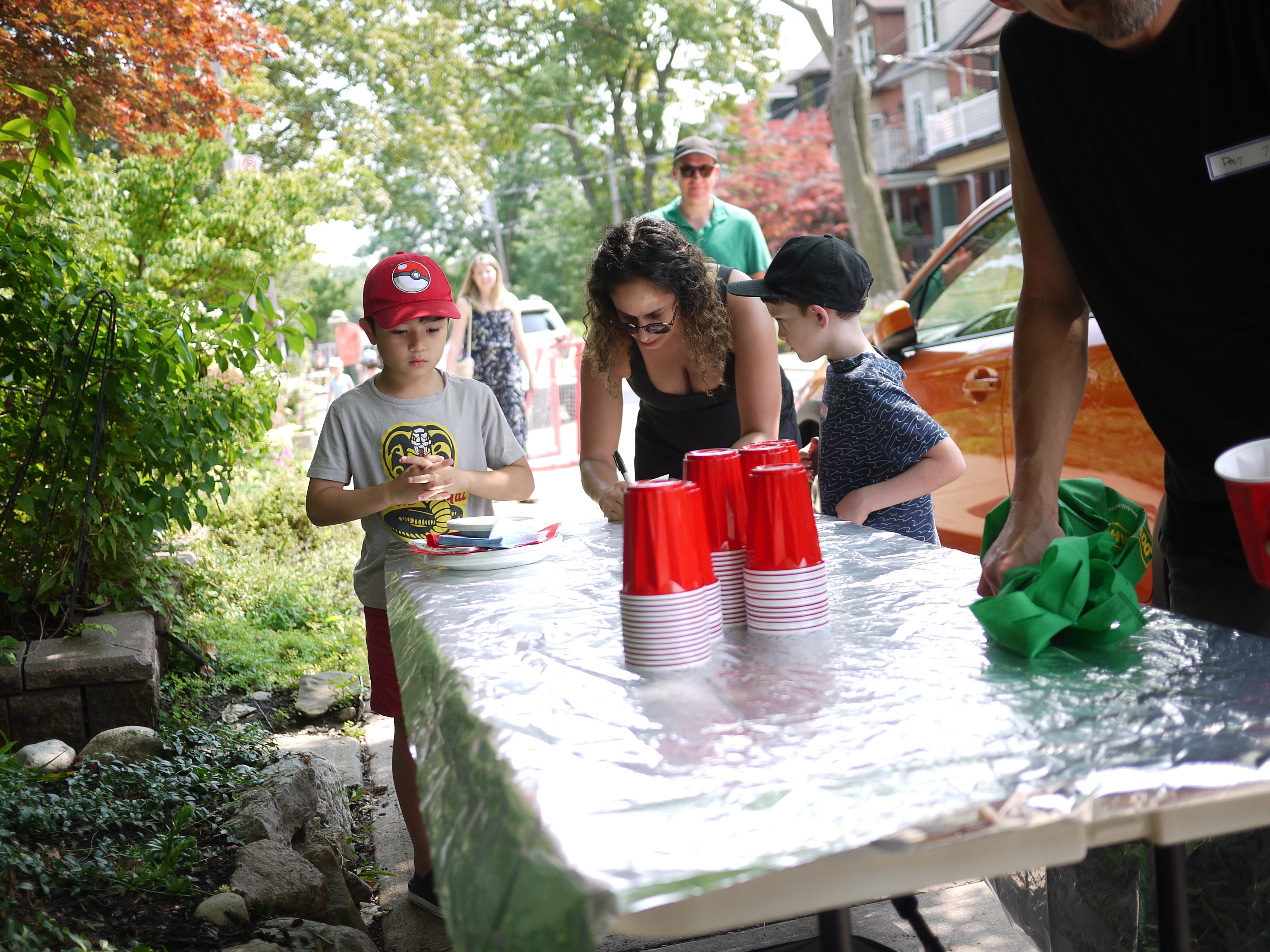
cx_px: 635
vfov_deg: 36.0
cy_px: 476
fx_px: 1468
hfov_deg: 46.8
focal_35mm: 40
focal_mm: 20
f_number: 1.7
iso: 100
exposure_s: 1/640
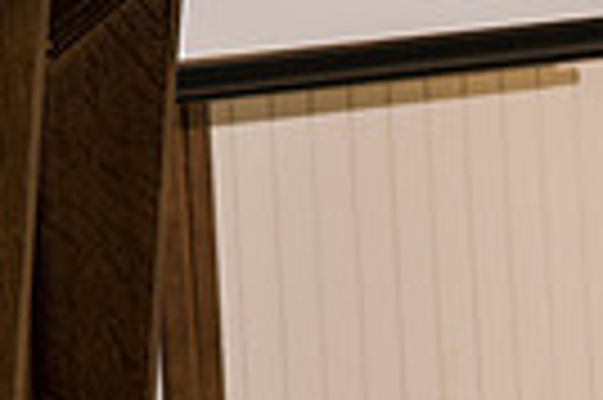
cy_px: -393
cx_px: -418
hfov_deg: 5.9
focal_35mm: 347
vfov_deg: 3.9
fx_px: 5805
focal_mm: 80
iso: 2000
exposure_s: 1/125
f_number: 5.6
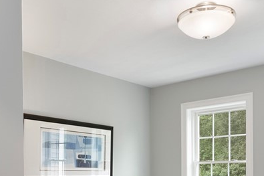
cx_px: 130
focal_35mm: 45
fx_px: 333
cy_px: 170
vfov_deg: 28.1
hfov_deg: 43.3
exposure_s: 1/6
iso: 400
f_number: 10
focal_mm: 11
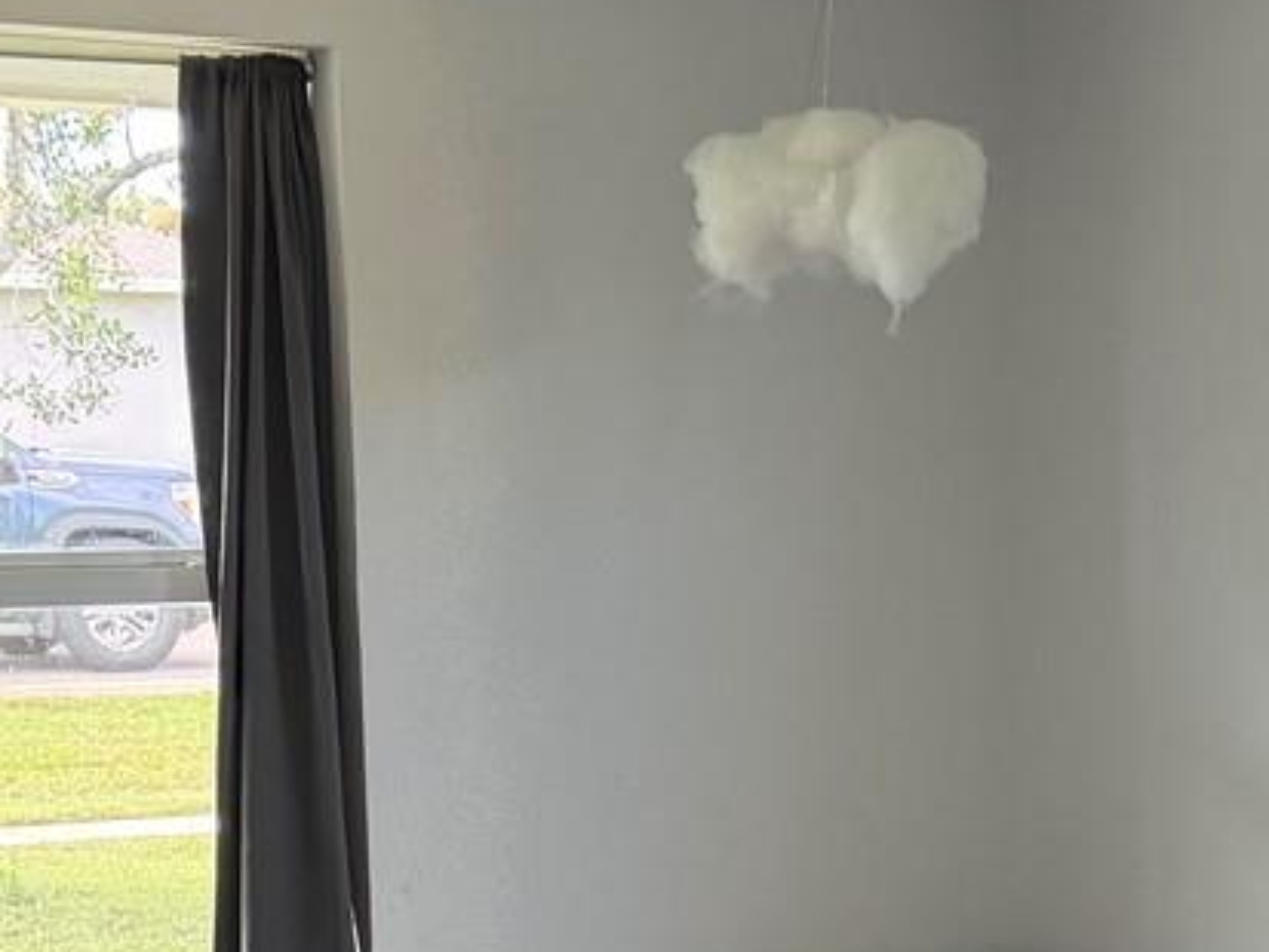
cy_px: 1164
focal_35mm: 93
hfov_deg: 21.1
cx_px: 737
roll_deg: -0.4
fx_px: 3410
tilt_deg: -11.4
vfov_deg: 15.3
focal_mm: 6.76
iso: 200
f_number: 1.78
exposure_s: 1/120
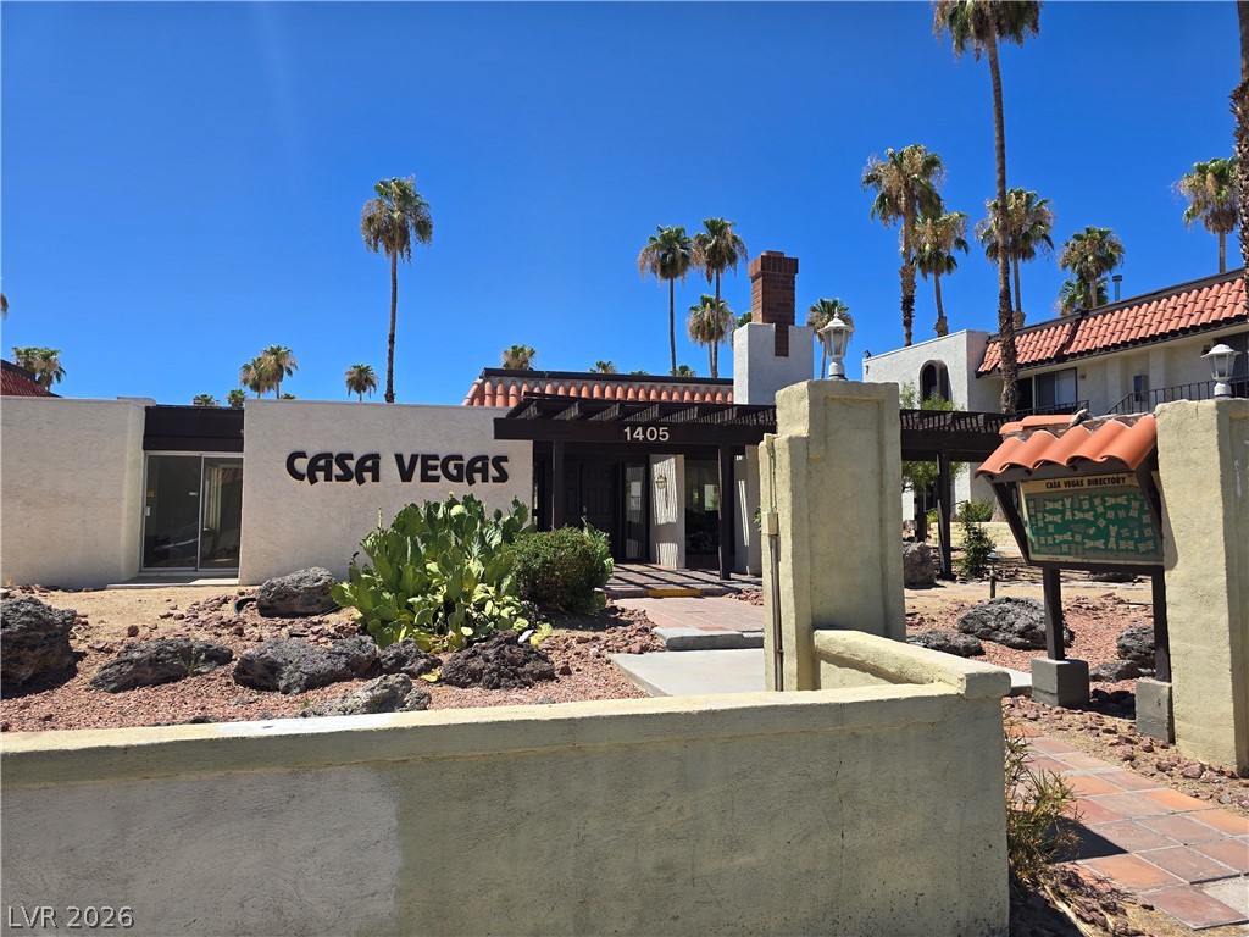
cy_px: 468
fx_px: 830
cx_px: 624
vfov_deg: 58.9
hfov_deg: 73.9
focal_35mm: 23
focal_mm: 6.3
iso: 12
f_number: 1.7
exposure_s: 1/878
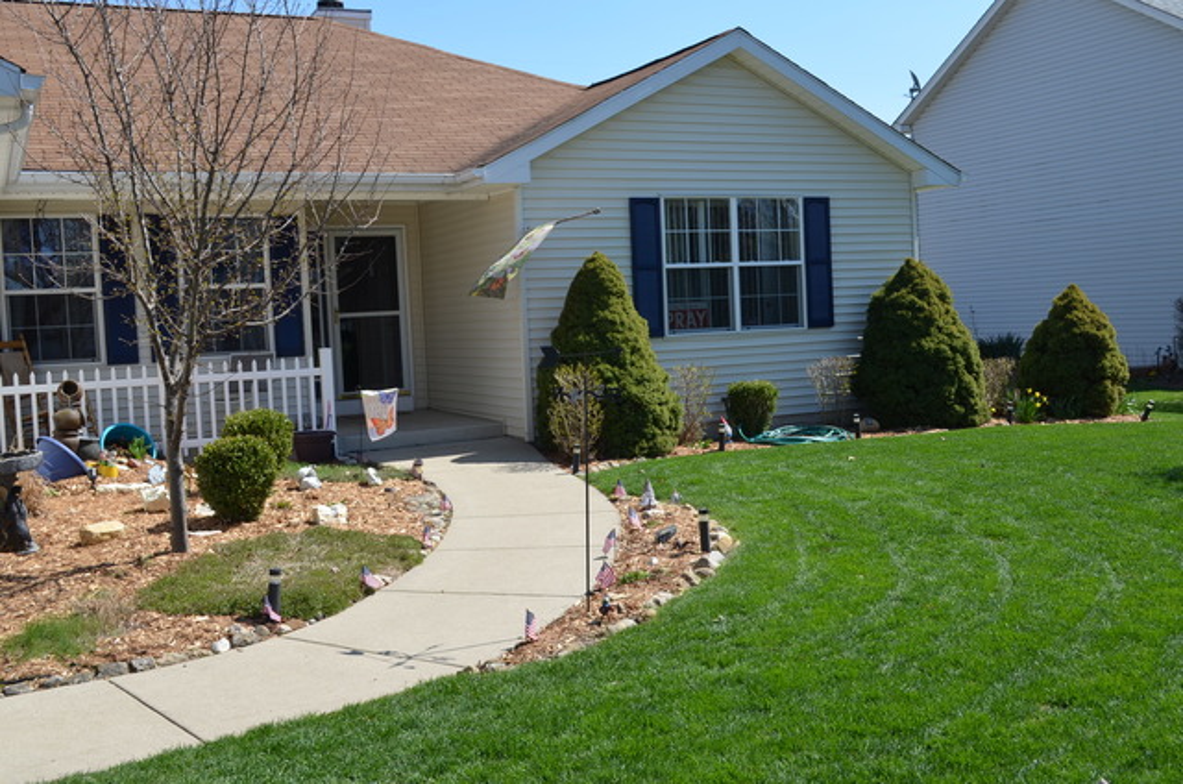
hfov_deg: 49.6
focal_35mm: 39
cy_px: 392
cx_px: 592
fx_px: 1279
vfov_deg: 34.1
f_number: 8
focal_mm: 26
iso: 140
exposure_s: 1/250
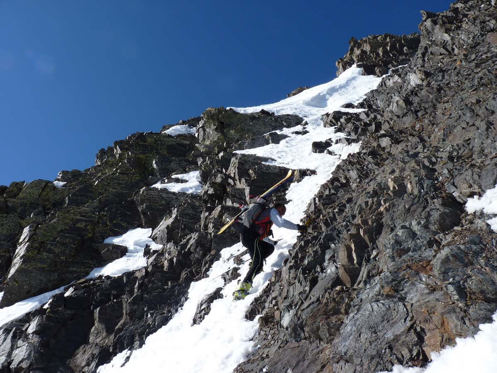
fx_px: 388
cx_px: 248
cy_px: 186
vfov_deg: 51.4
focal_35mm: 27
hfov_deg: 65.3
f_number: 5.6
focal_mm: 4.8
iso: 80
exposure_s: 1/400
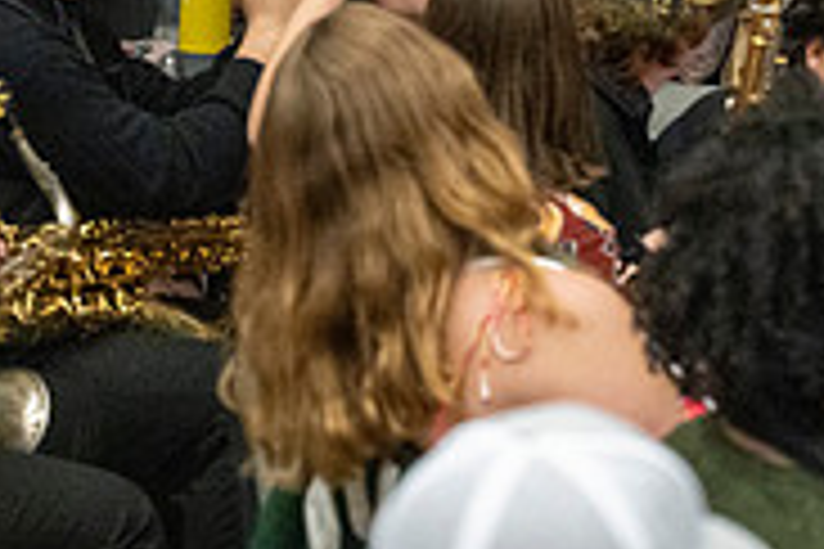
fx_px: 5081
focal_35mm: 222
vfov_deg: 6.1
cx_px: 612
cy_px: -290
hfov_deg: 9.3
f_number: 4
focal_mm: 70
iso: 10000
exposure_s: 1/500
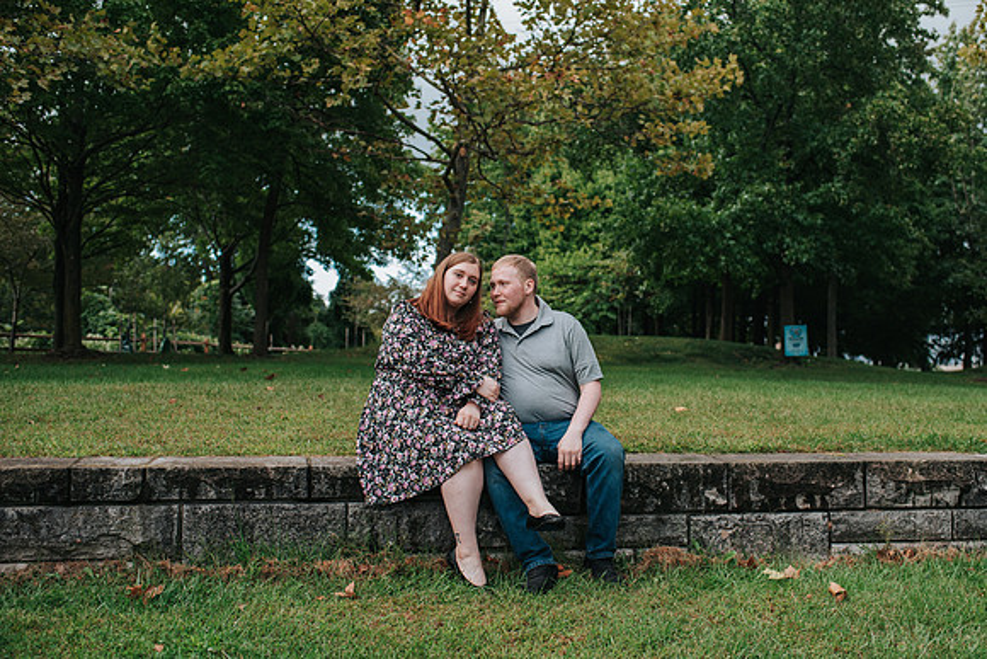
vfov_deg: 34.1
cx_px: 544
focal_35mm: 39
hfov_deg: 49.3
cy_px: 329
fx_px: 1075
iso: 640
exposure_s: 1/400
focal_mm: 35
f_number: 3.2
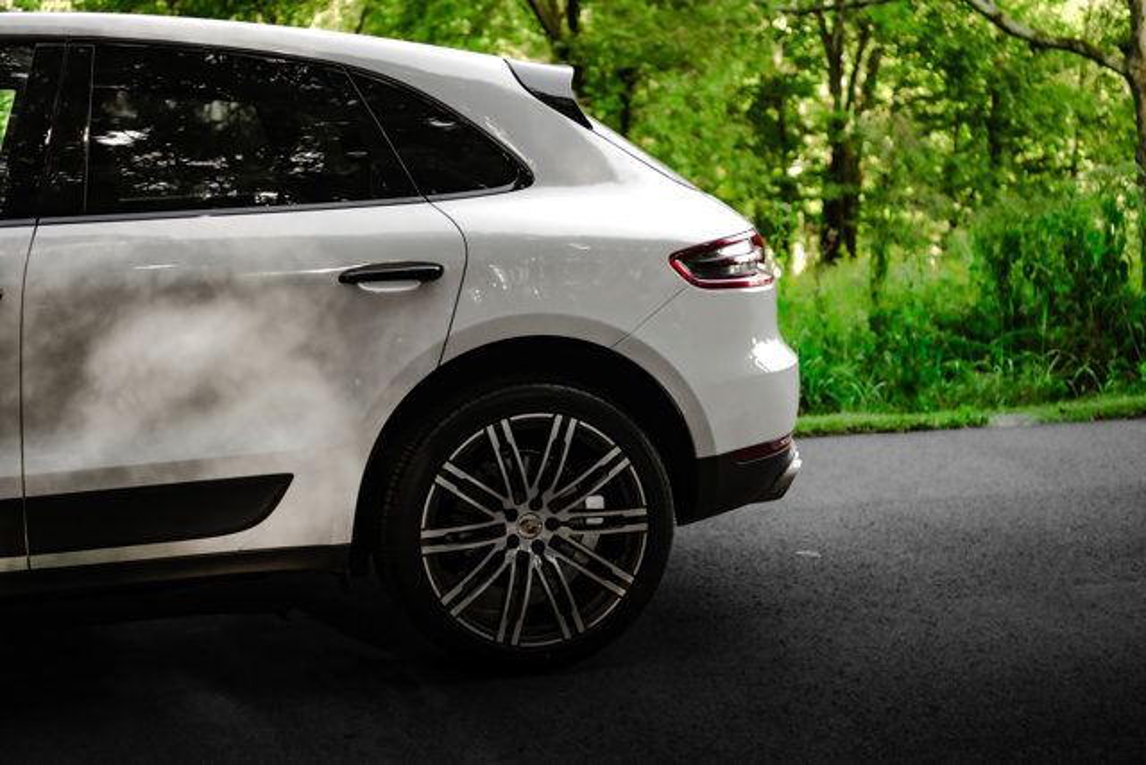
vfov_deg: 27.0
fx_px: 1592
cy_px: 382
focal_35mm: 50
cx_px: 573
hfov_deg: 39.6
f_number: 3.2
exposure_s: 1/500
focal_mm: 50
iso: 640
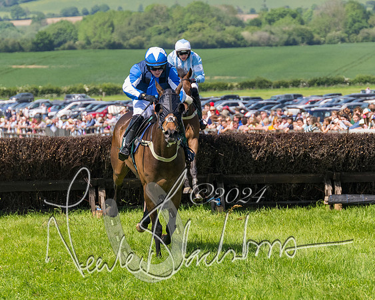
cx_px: 225
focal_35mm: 241
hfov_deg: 8.0
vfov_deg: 6.4
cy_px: 109
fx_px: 2672
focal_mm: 100
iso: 400
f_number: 4
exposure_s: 1/3200
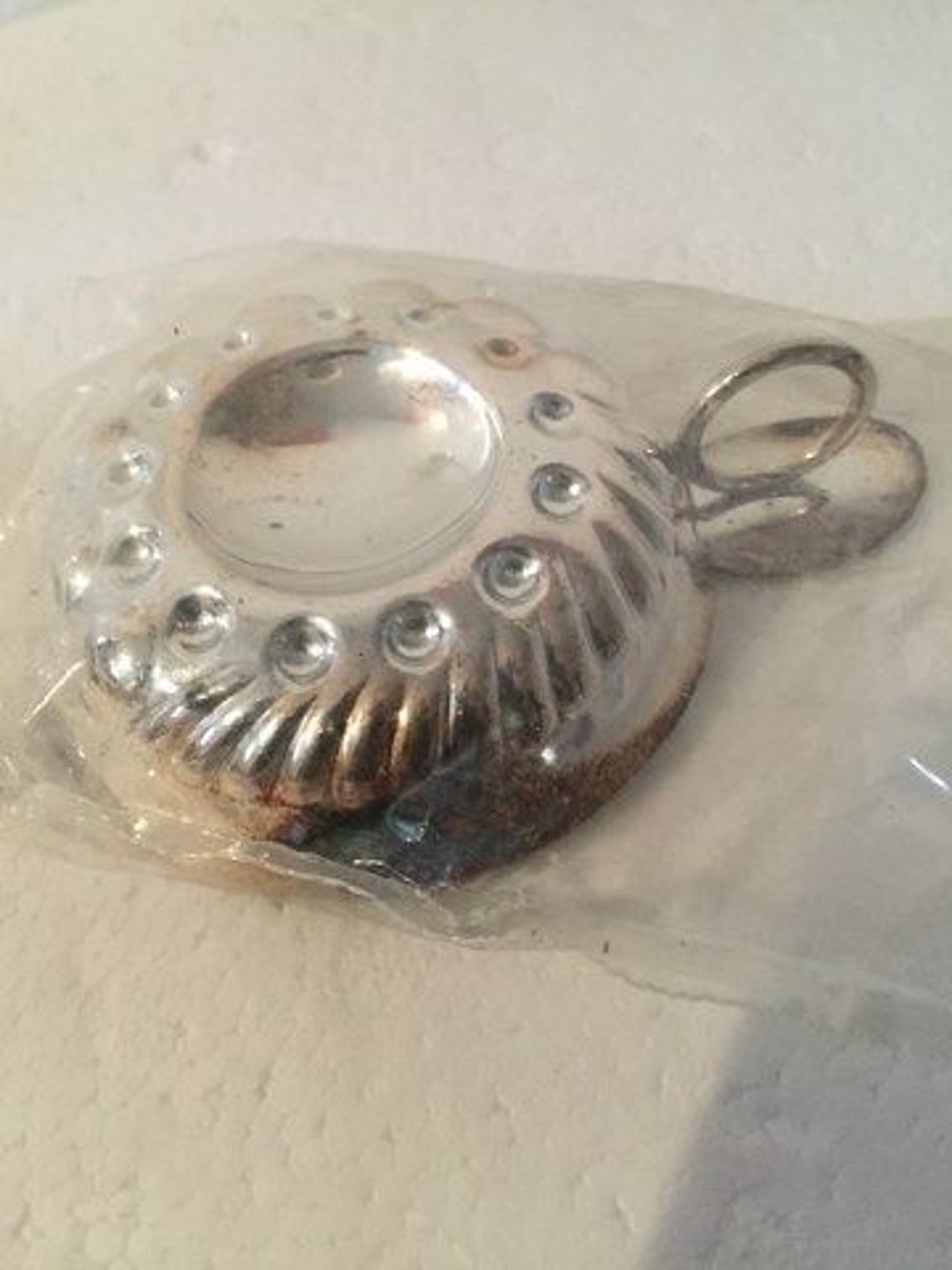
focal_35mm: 29
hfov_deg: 48.2
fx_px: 1063
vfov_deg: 61.7
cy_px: 635
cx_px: 476
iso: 400
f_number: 2.2
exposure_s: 1/17
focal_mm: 4.15
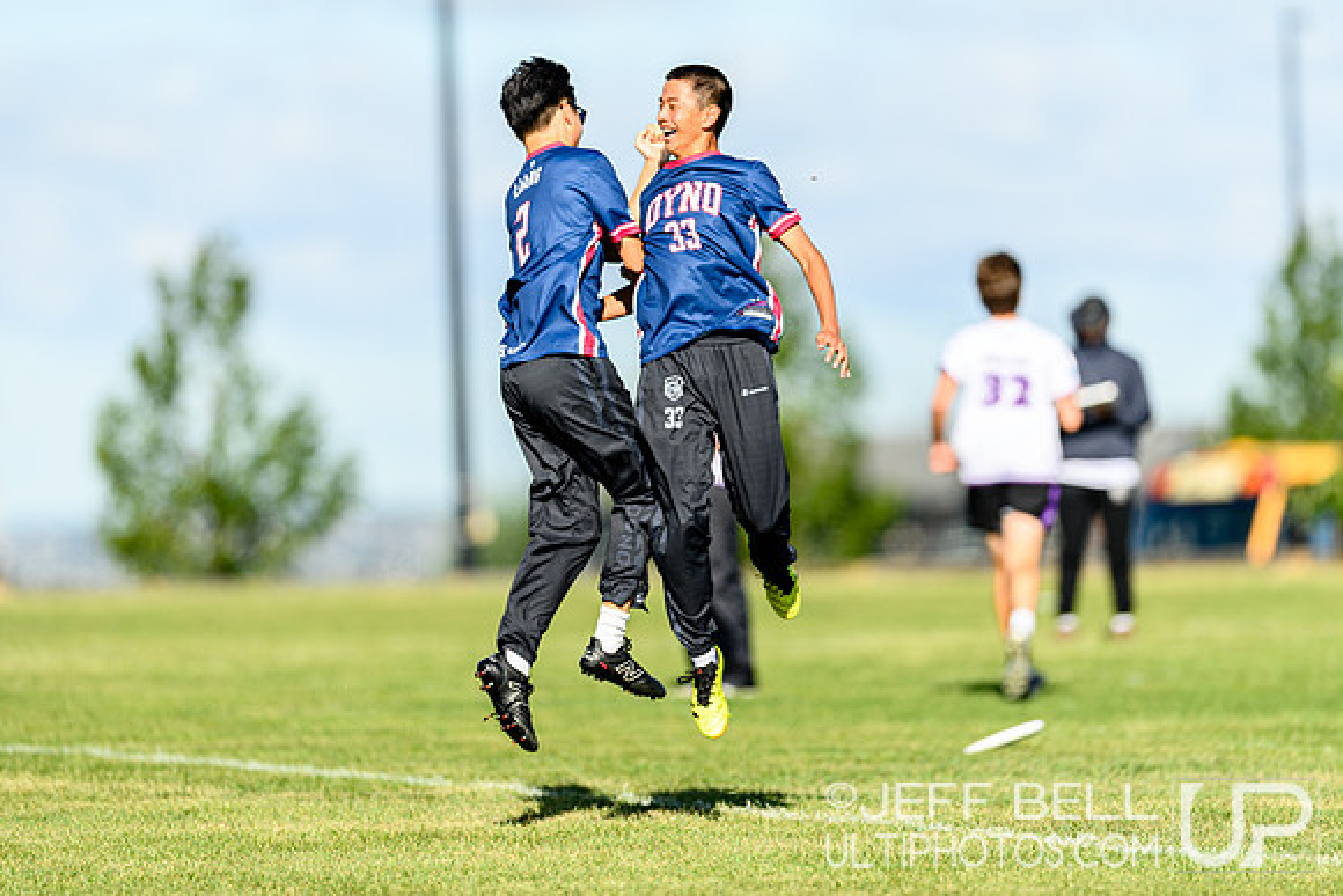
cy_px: 448
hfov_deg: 5.2
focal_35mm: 400
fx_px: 14925
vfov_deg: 3.4
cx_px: 672
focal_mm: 400
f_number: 3.2
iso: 100
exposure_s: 1/1600
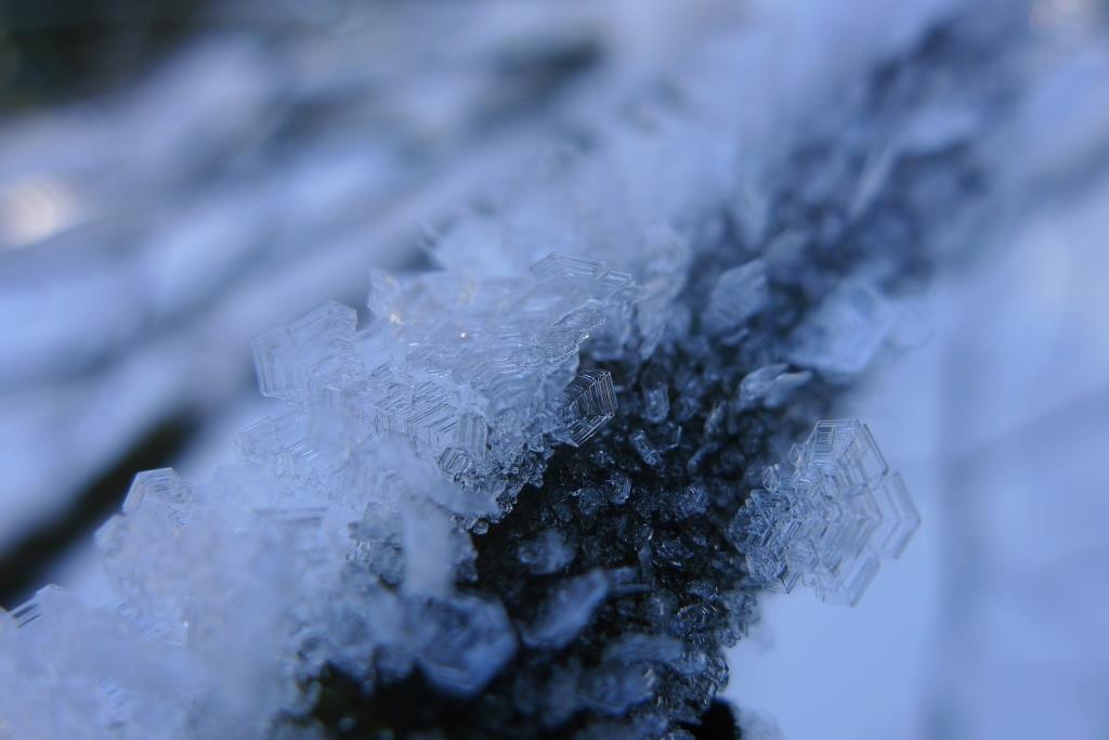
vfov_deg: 53.1
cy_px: 370
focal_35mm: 24
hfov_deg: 73.7
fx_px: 739
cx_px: 554
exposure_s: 1/200
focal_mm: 5.1
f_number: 2.8
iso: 80
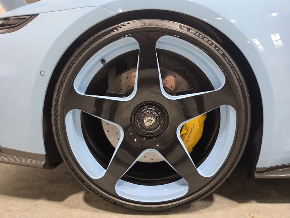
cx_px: 145
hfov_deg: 73.9
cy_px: 109
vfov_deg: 58.9
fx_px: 193
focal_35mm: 23
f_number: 1.4
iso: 400
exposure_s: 1/240
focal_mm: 6.5
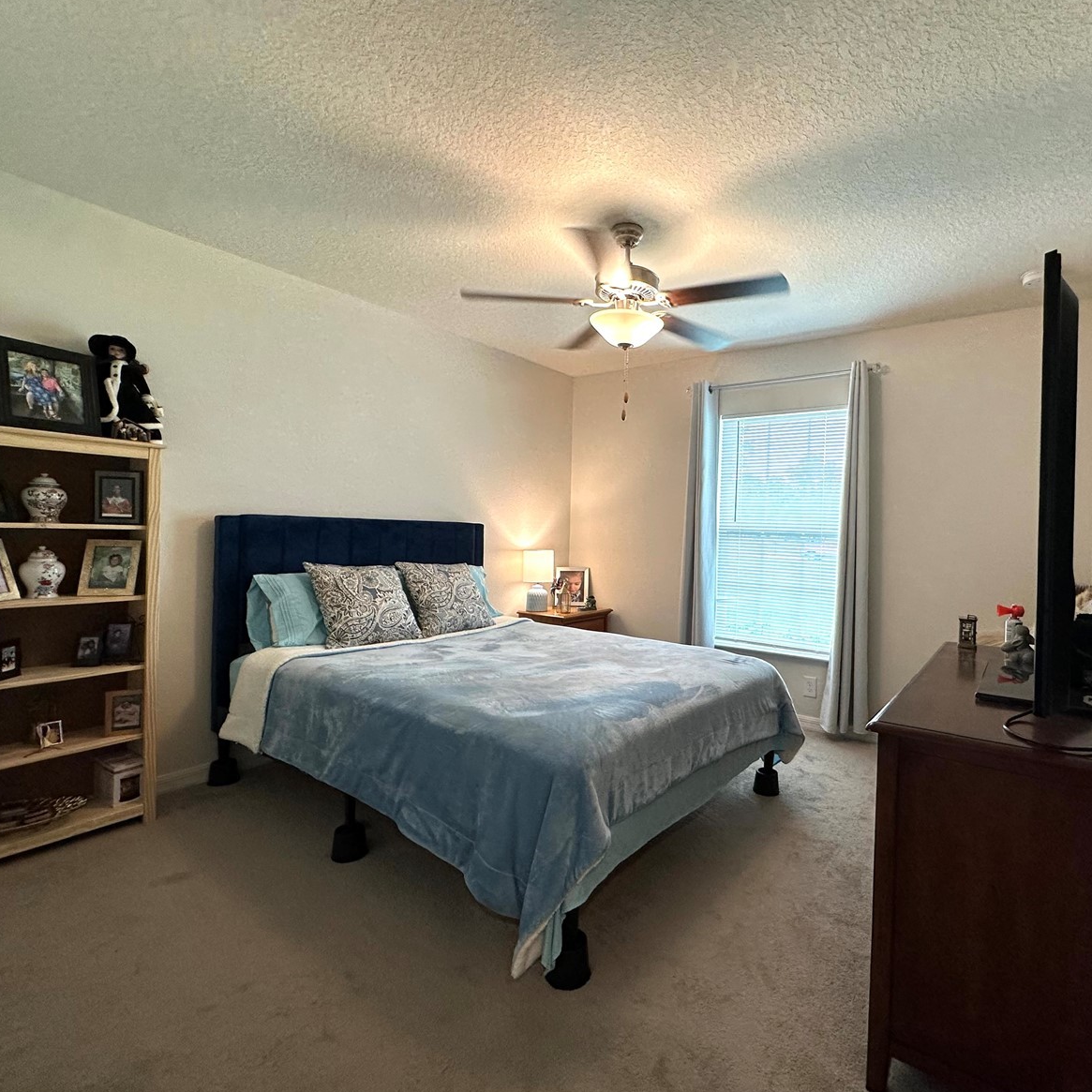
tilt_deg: -0.7
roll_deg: -2.0
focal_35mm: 17
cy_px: 542
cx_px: 635
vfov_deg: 84.0
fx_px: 607
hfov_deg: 83.3
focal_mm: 2.22
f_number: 2.2
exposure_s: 1/120
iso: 200
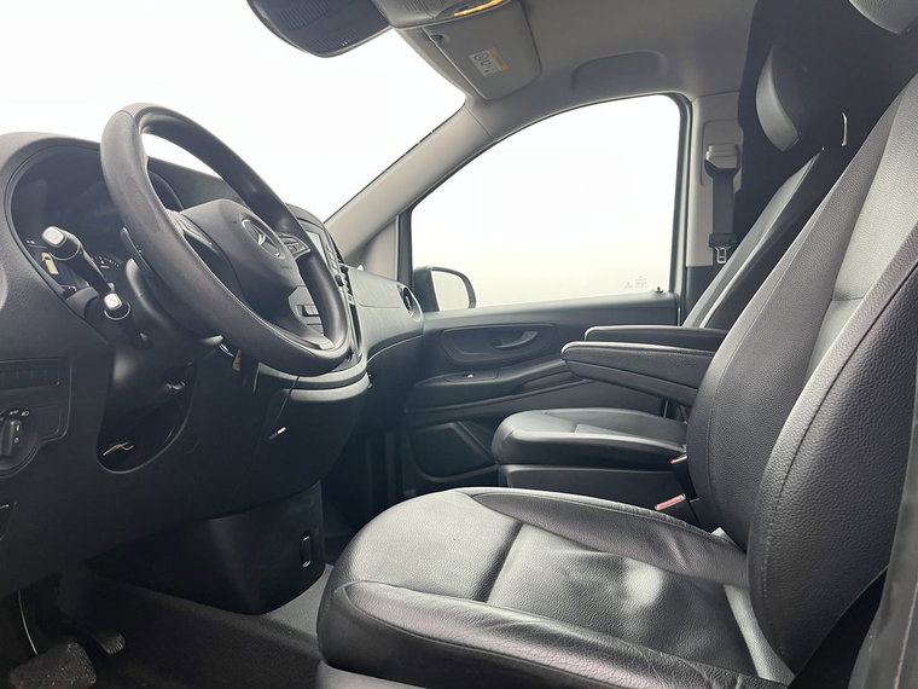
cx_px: 459
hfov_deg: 67.3
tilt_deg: -1.3
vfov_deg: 53.1
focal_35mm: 26
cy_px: 344
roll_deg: -0.9
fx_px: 690
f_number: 1.6
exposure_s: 1/83
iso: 125
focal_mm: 5.1
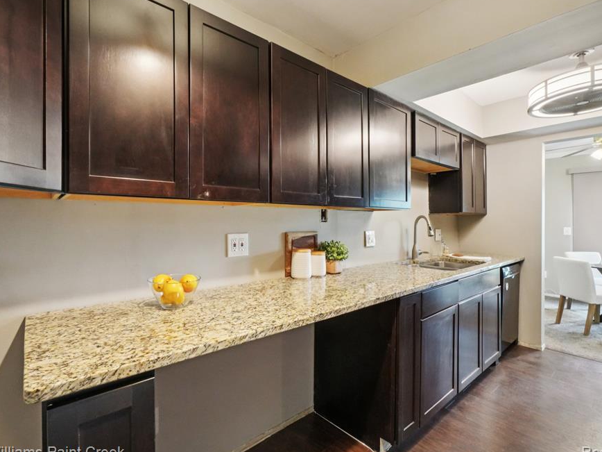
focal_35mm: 17
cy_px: 226
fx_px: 296
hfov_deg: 91.0
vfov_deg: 74.7
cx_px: 297
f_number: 8
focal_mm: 10
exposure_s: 1/30
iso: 6400
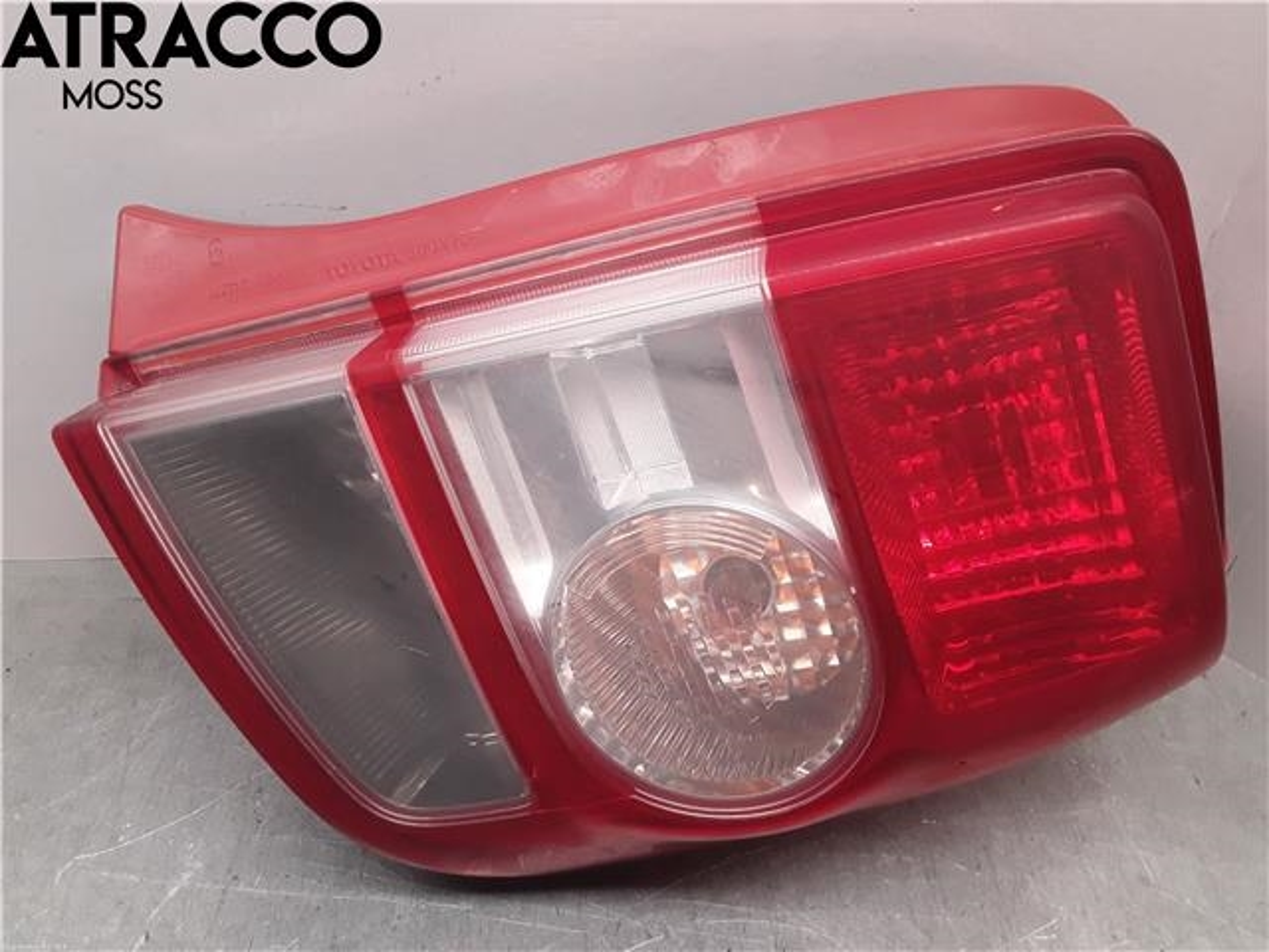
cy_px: 476
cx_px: 634
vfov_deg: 49.7
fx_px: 1026
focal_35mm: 28
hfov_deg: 63.4
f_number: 1.9
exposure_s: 1/100
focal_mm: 2.91
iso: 64
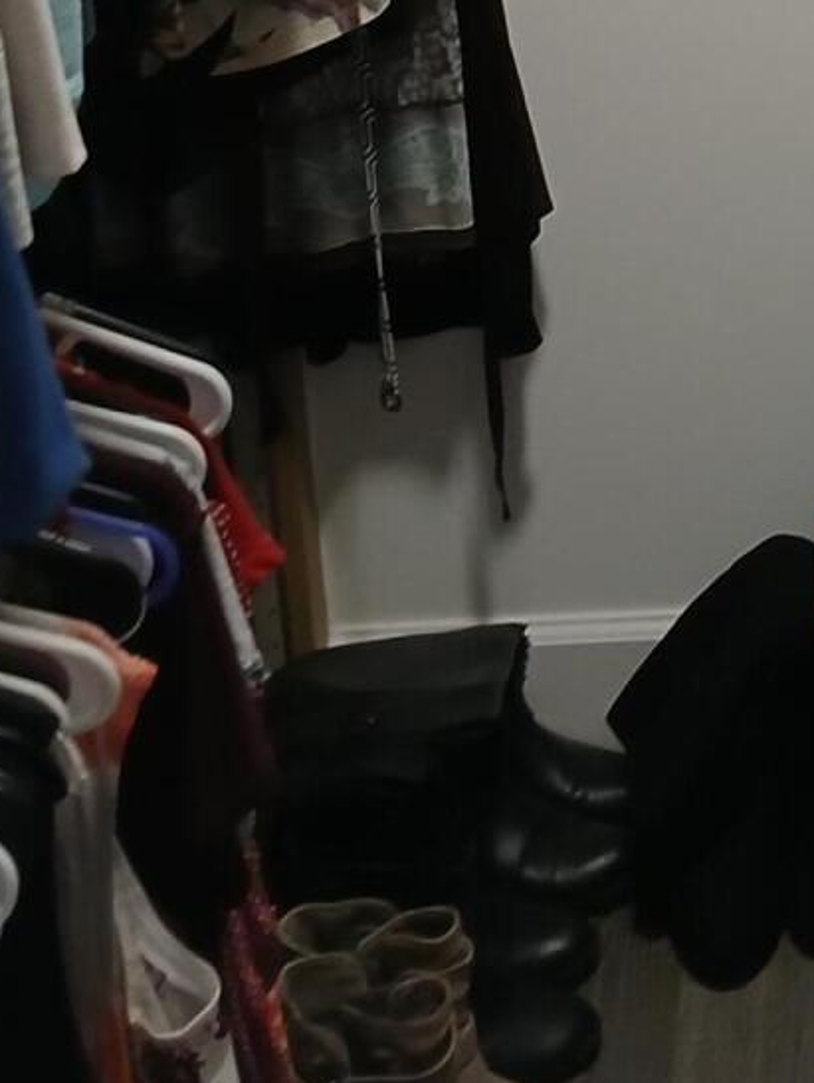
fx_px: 2975
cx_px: 917
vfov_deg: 18.9
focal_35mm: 95
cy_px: -380
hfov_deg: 15.1
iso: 250
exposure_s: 1/40
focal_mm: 3.98
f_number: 1.8
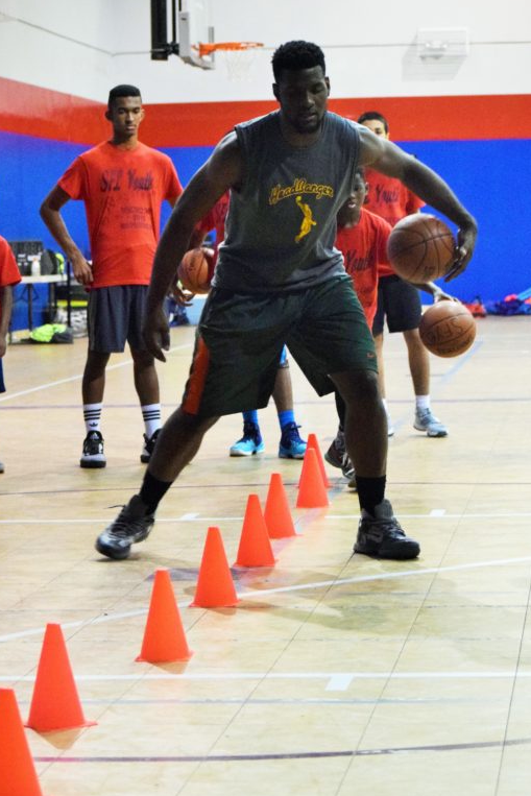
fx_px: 2447
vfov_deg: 18.4
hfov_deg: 12.4
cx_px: 247
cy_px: 525
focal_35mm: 111
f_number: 4
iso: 3200
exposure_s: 1/200
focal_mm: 55
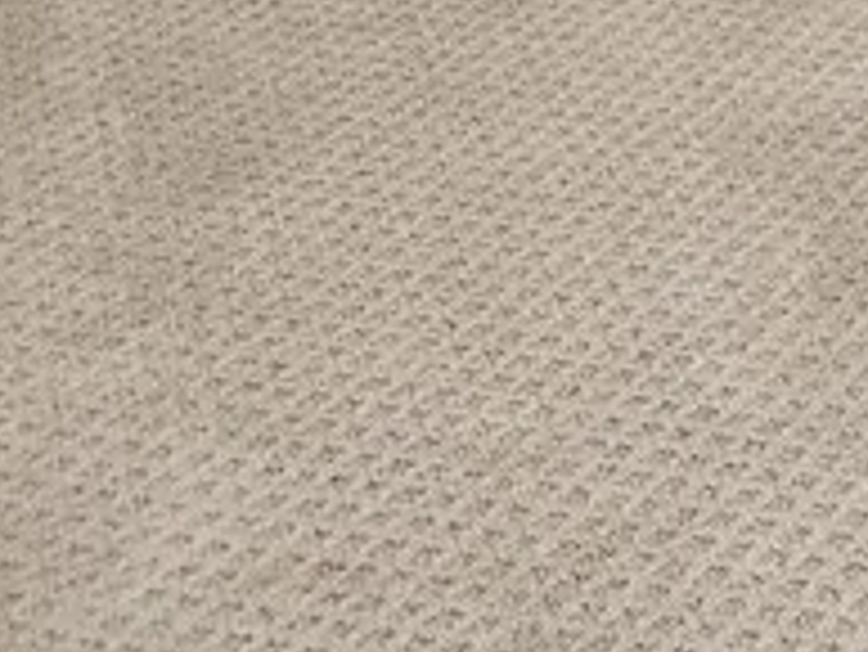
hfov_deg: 14.3
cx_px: 1552
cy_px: -989
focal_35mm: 122
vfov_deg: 10.3
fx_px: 3061
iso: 80
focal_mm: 5.4
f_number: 1.8
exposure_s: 1/120
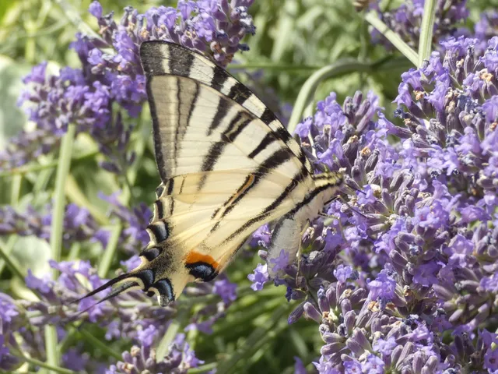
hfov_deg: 14.3
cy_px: 187
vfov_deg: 10.7
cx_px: 249
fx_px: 1985
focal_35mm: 138
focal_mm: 24.7
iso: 80
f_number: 5.3
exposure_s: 1/80
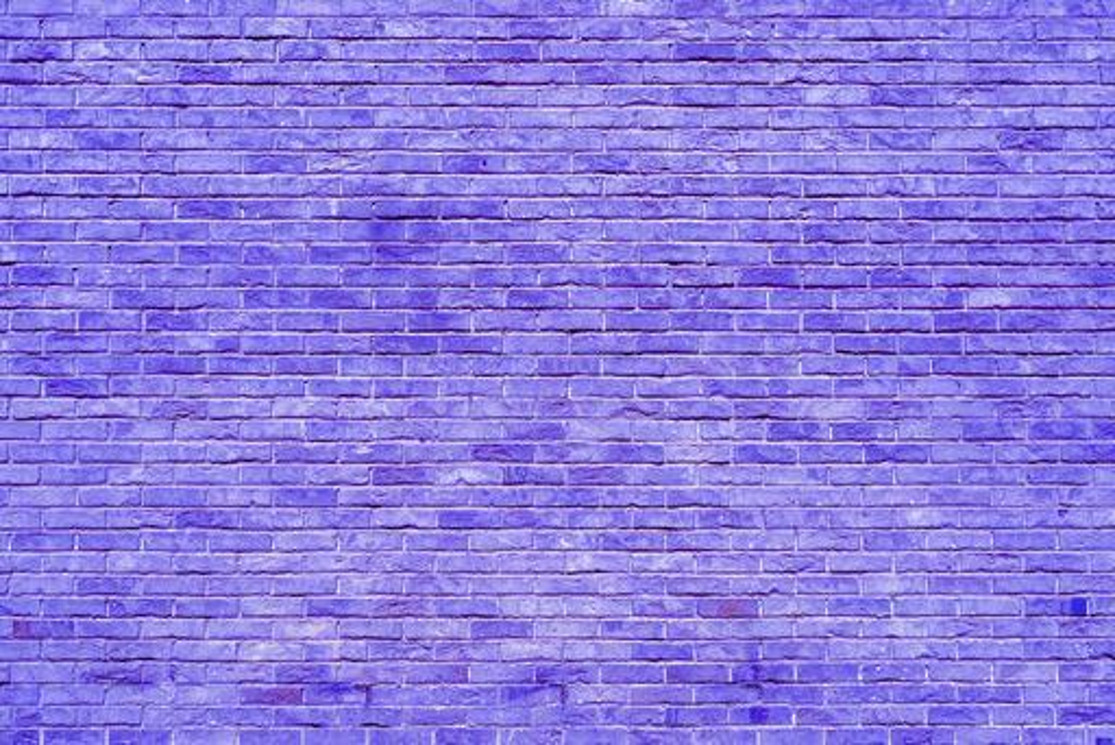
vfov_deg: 27.0
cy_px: 372
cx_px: 558
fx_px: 1549
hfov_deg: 39.6
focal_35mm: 50
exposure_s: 1/125
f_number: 9
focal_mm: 50
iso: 125
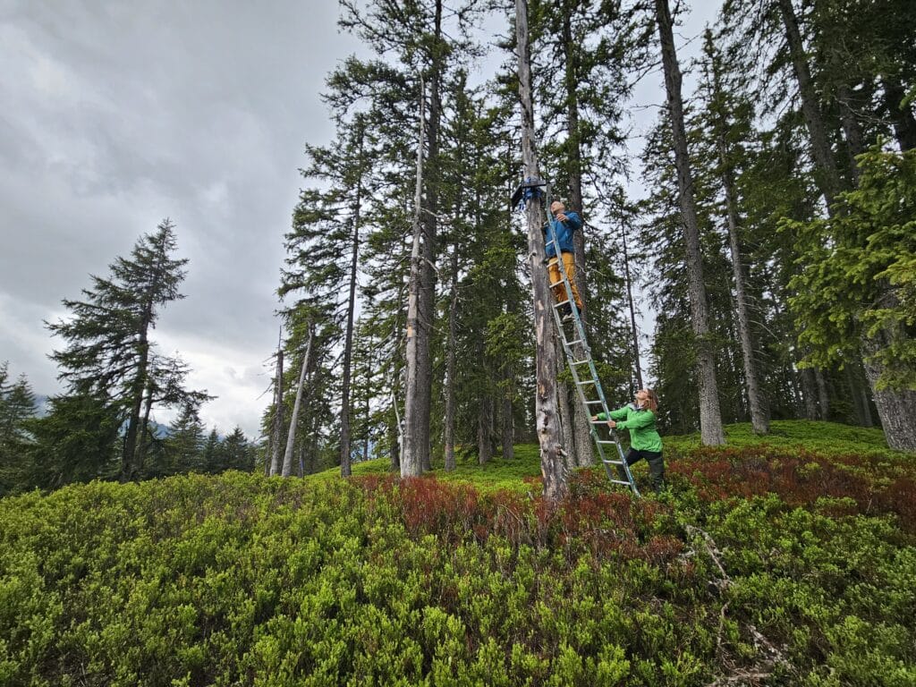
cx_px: 458
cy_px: 344
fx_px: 344
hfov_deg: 106.2
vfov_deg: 89.9
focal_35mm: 13
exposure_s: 1/322
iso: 50
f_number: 2.2
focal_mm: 2.2
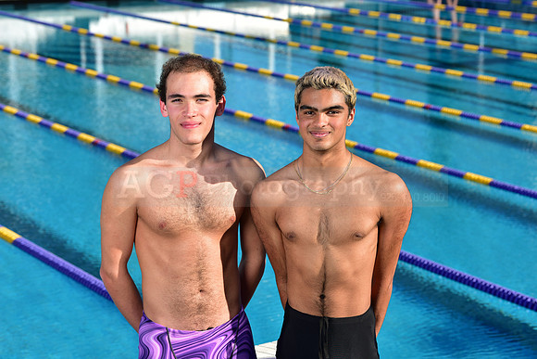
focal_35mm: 90
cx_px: 268
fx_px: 1343
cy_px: 180
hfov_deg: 22.6
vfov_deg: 15.2
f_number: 6.3
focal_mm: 90
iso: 64
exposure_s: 1/250
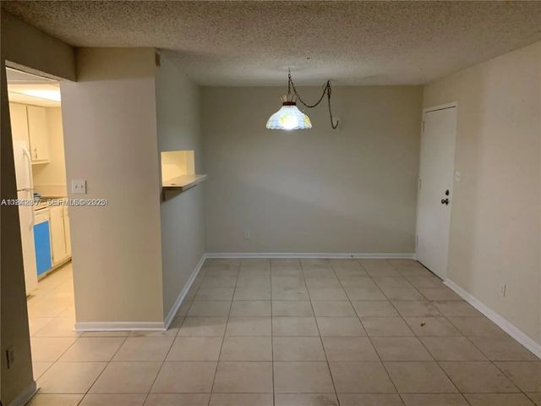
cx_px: 270
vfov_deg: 53.1
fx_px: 406
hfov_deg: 67.3
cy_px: 203
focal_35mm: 26
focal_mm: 4.25
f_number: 1.8
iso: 320
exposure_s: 1/60
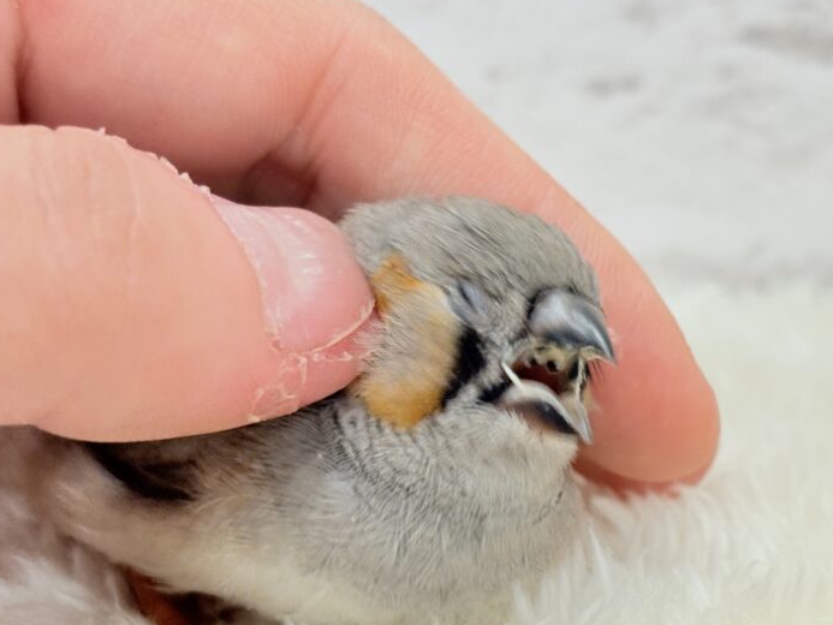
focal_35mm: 90
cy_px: 412
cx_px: 671
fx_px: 2166
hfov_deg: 21.5
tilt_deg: -17.4
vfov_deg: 16.4
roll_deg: -1.5
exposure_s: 1/50
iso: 40
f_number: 1.6
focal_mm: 5.96
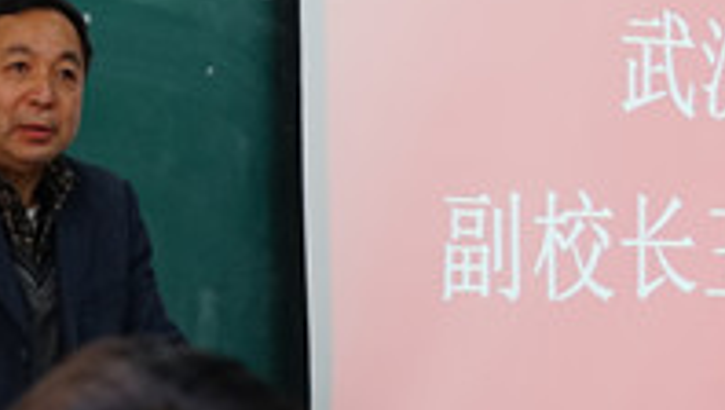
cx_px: 535
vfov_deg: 6.4
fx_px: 3658
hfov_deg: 11.3
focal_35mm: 190
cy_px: 238
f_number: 5
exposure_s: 1/60
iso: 1000
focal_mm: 60
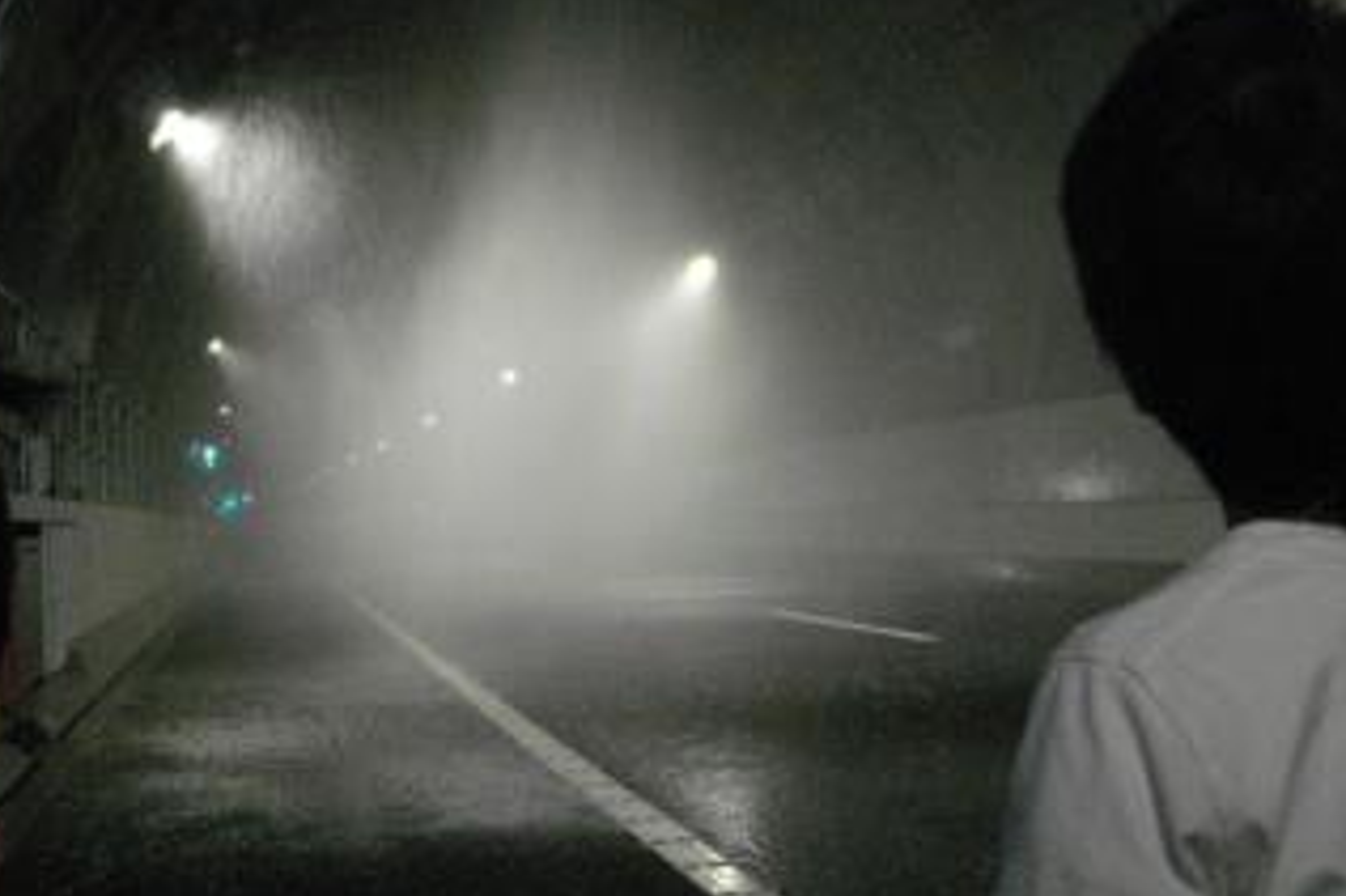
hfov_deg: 41.8
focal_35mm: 47
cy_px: 399
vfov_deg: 28.6
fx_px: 1756
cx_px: 548
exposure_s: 1/30
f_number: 2.9
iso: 800
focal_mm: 5.7
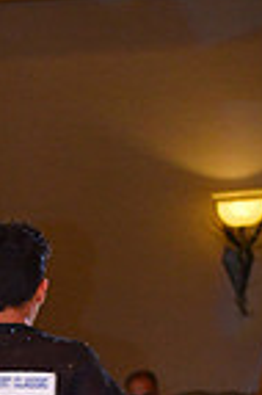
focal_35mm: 349
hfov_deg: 3.9
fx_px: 3819
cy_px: 724
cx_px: -161
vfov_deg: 5.8
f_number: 6.3
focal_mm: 86
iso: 2000
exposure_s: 1/250
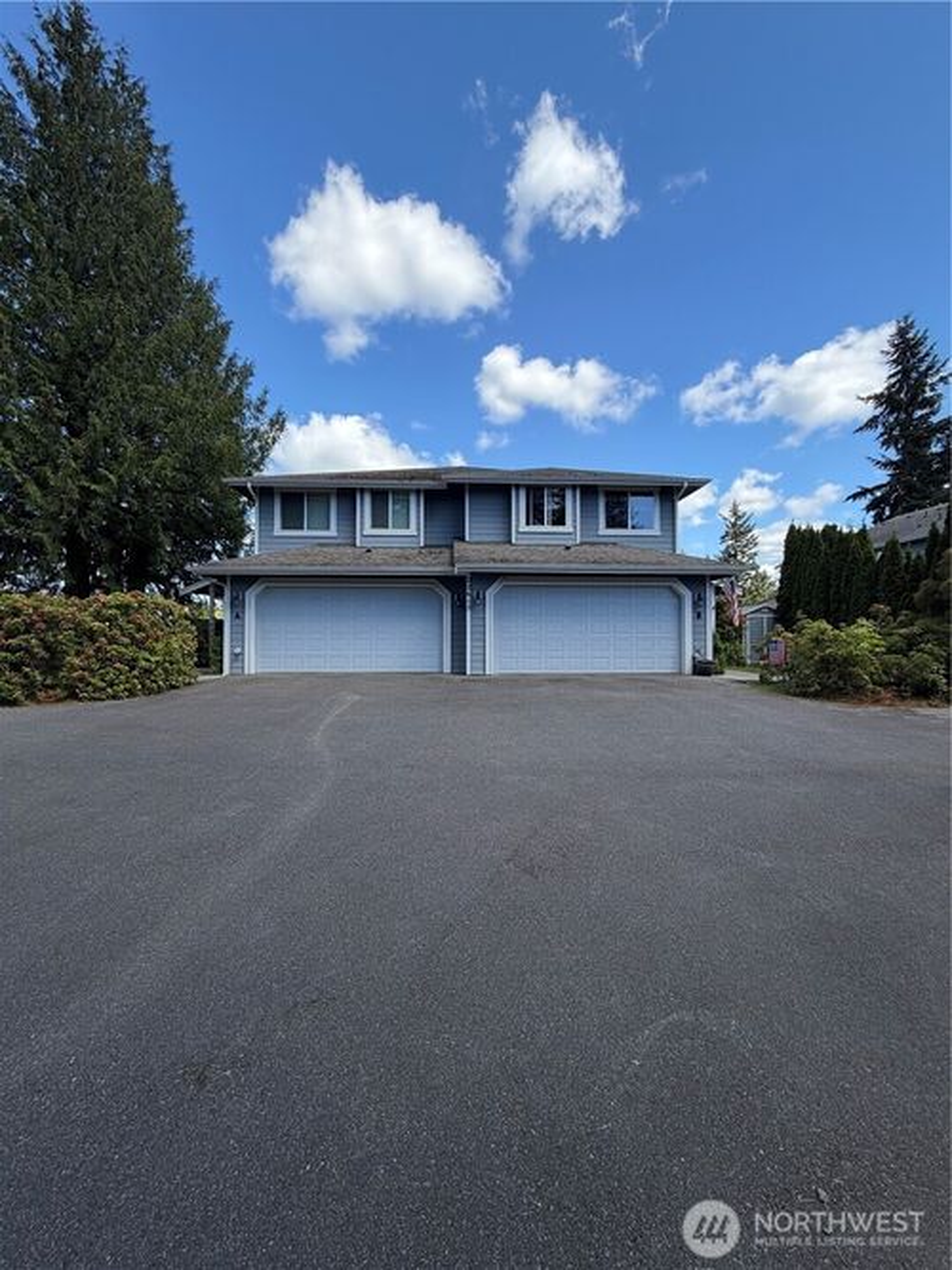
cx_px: 476
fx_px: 514
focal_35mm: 14
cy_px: 635
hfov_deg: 85.7
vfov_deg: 102.1
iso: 40
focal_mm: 2.22
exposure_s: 1/770
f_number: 2.2
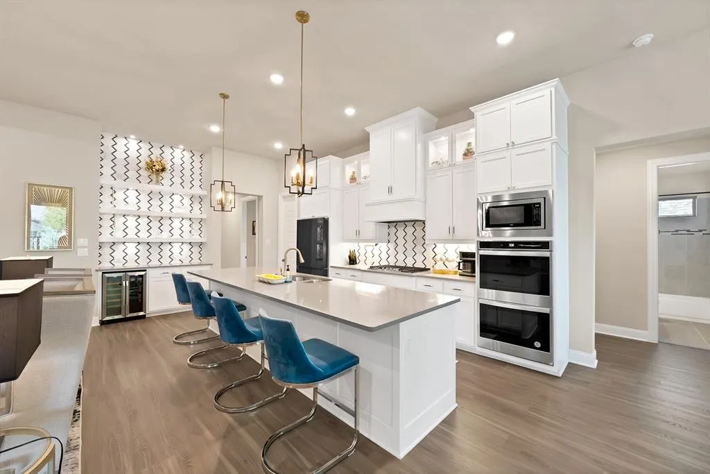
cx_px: 355
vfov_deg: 85.4
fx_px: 256
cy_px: 237
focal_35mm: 13
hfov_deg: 108.3
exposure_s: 1/2
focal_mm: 13
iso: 640
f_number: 9
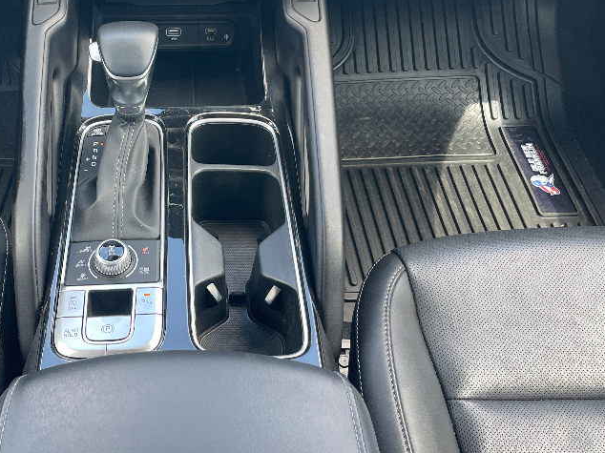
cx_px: 173
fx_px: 734
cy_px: 149
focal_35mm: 42
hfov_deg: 43.7
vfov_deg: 34.0
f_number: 1.6
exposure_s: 1/121
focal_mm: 4.2
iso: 80
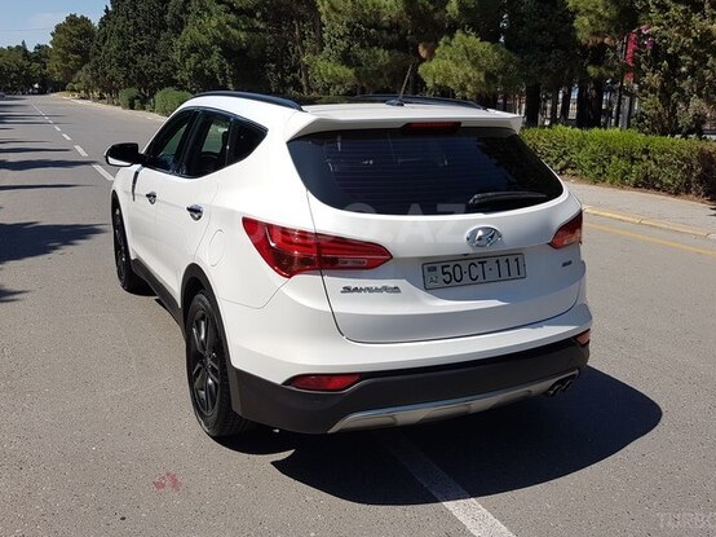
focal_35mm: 31
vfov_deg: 45.2
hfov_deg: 58.3
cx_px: 333
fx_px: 641
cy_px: 223
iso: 40
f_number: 1.7
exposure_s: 1/2552
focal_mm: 4.2
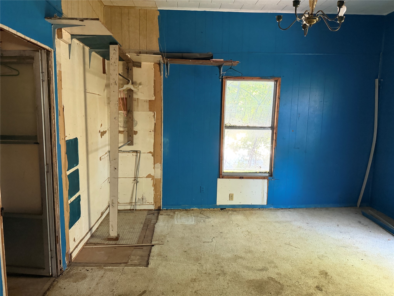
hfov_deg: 71.6
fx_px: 273
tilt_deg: -7.7
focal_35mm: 24
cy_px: 148
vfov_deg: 56.8
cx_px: 197
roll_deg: -2.0
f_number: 1.78
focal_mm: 6.76
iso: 800
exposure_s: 1/52
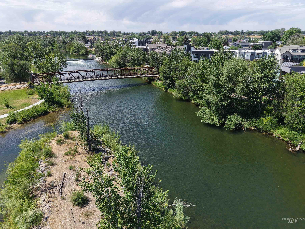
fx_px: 211
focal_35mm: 24
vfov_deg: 56.8
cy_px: 114
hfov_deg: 71.6
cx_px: 152
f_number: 1.8
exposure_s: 1/4000
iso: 220
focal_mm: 8.67
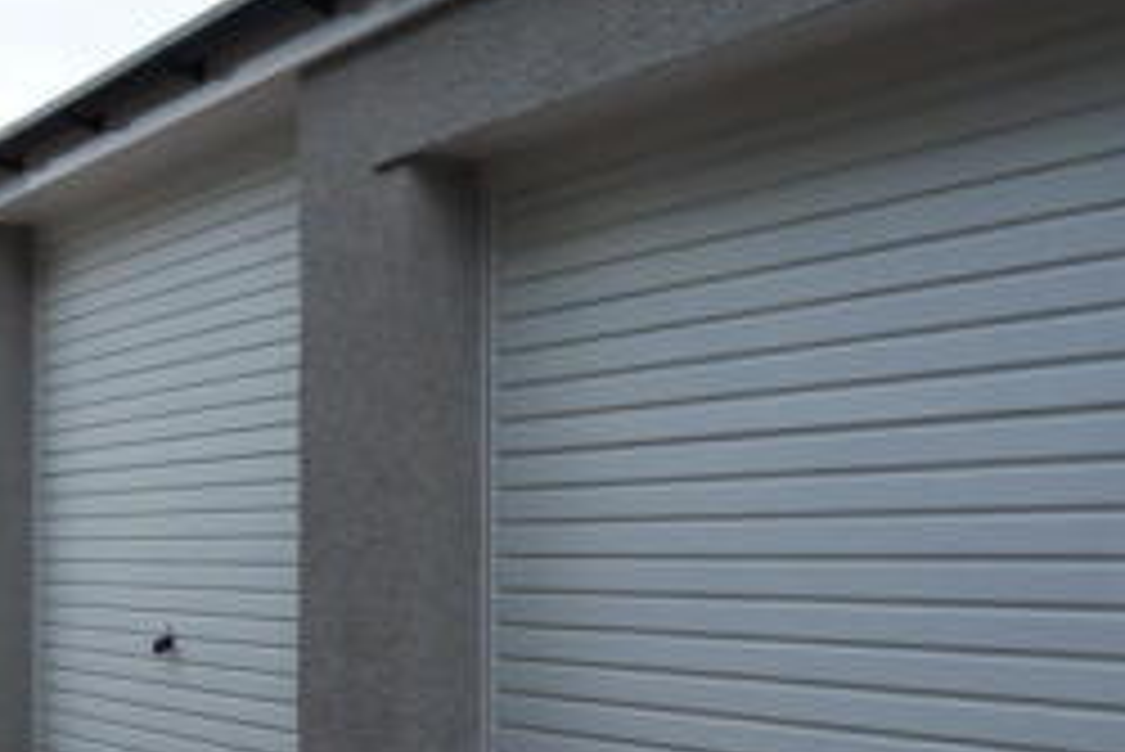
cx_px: 88
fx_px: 1470
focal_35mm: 47
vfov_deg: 28.3
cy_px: 561
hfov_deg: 38.6
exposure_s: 1/160
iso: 100
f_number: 6.3
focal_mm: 12
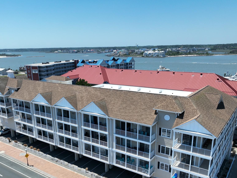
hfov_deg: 56.7
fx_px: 219
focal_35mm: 32
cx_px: 108
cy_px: 116
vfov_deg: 43.6
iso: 100
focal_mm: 12.29
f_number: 2.8
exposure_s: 1/1600
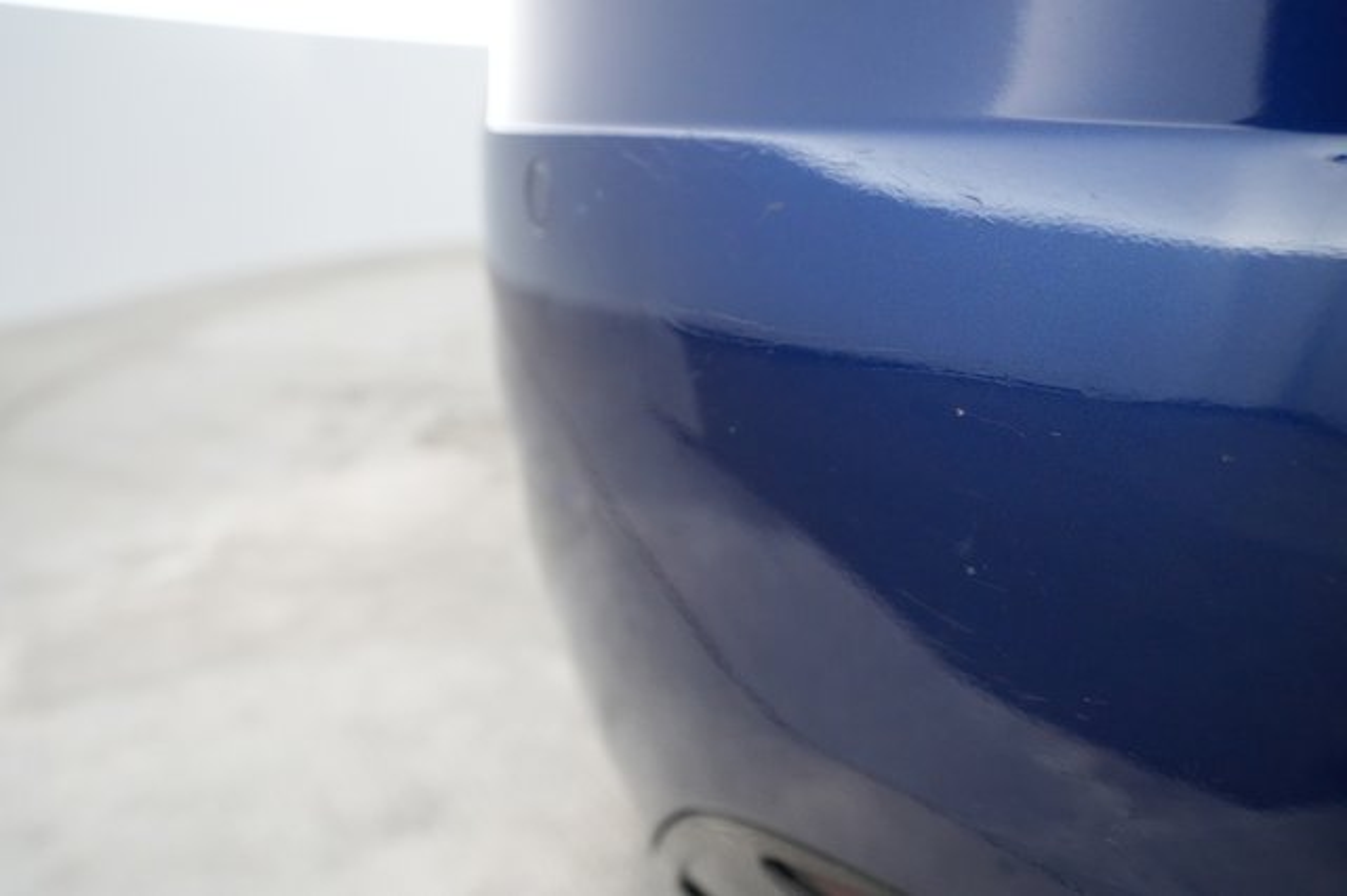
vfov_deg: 46.4
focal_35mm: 28
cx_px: 674
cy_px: 448
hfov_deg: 65.5
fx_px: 1047
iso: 6400
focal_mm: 28
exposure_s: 1/100
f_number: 5.6
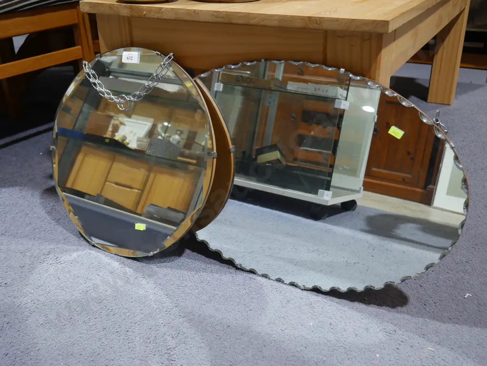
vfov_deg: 37.8
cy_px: 183
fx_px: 535
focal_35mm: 38
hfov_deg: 49.0
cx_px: 244
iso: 400
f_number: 4.1
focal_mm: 19
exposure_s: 1/60
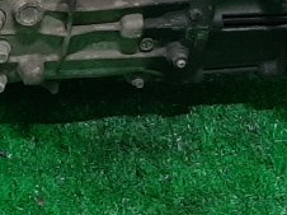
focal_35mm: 166
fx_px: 1375
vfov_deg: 8.8
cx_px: -102
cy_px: -45
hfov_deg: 11.6
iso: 159
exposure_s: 1/50
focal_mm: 3.93
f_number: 1.7
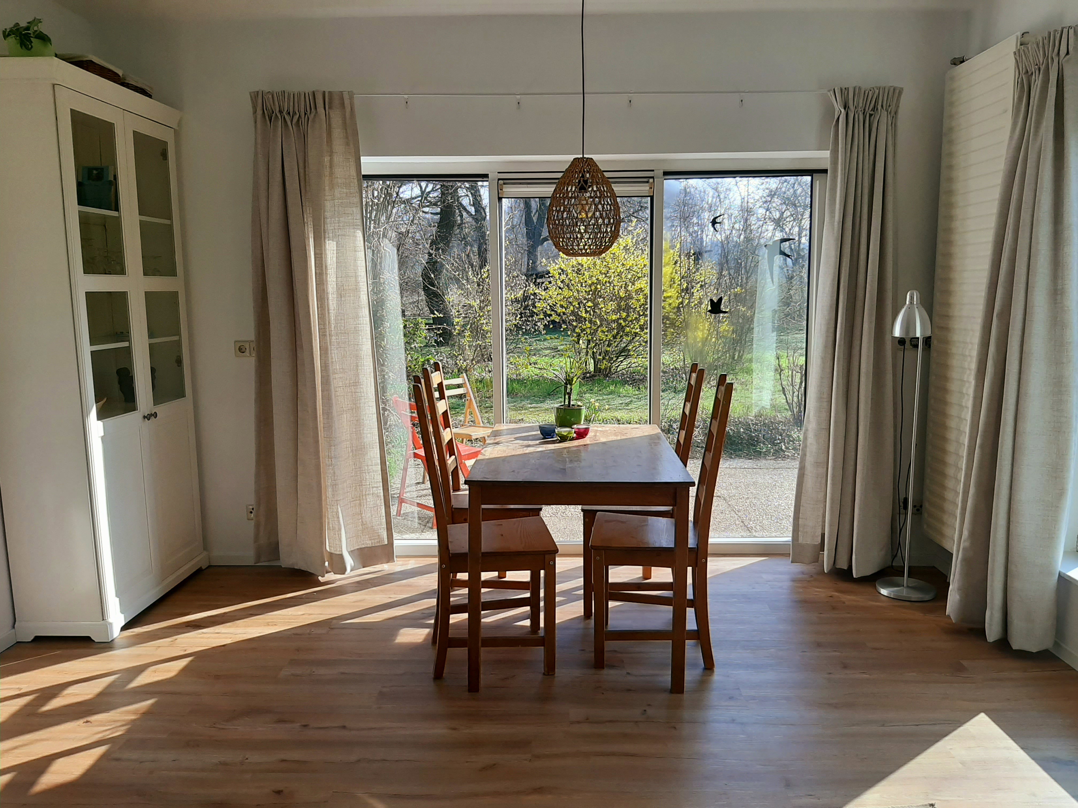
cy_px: 404
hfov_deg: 67.3
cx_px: 539
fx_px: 810
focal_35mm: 26
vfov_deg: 53.1
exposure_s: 1/573
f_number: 1.7
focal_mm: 3.93
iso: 40
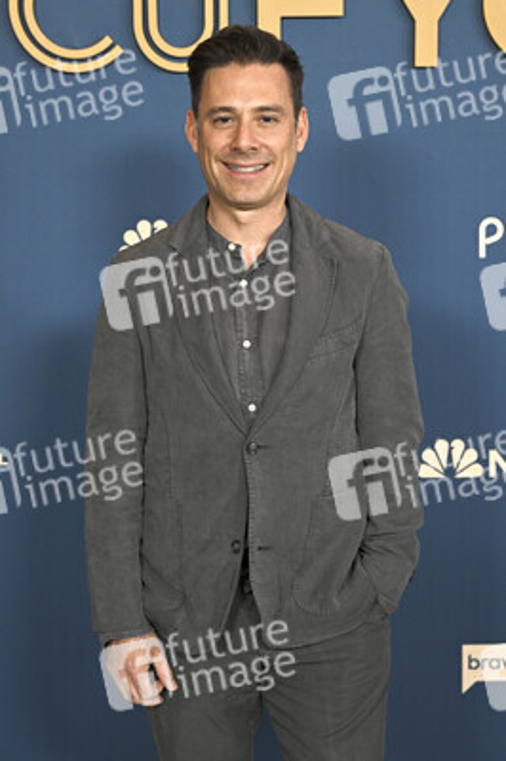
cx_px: 253
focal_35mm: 83
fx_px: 1753
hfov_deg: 16.4
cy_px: 380
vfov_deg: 24.5
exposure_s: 1/320
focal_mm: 83
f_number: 5.6
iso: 2000
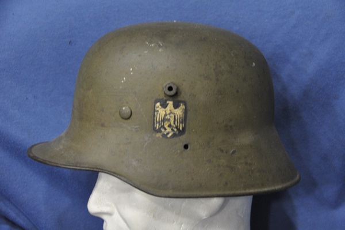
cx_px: 172
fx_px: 747
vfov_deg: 17.5
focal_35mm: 78
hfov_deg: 26.0
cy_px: 115
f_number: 4.8
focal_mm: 52
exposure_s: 1/30
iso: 1250
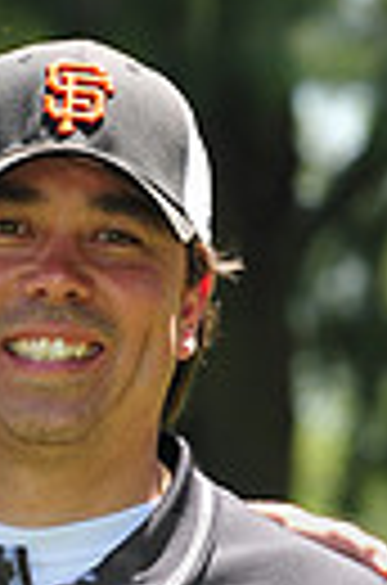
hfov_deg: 2.3
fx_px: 9434
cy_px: 576
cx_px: -306
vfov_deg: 3.5
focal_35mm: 582
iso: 200
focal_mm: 130
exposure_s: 1/250
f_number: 5.6
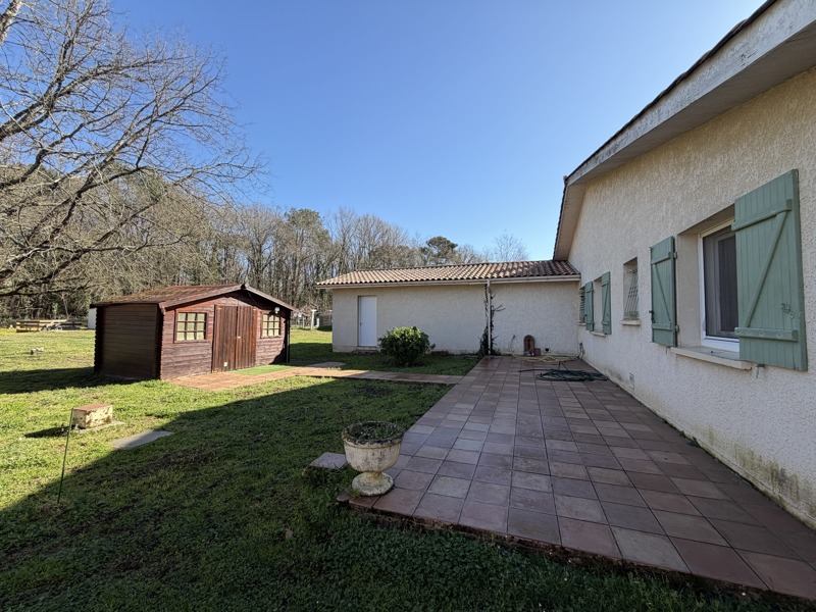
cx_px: 408
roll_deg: -0.2
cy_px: 306
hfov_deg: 102.1
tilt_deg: +2.5
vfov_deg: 85.7
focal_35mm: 14
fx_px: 330
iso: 40
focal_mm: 2.22
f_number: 2.2
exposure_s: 1/717
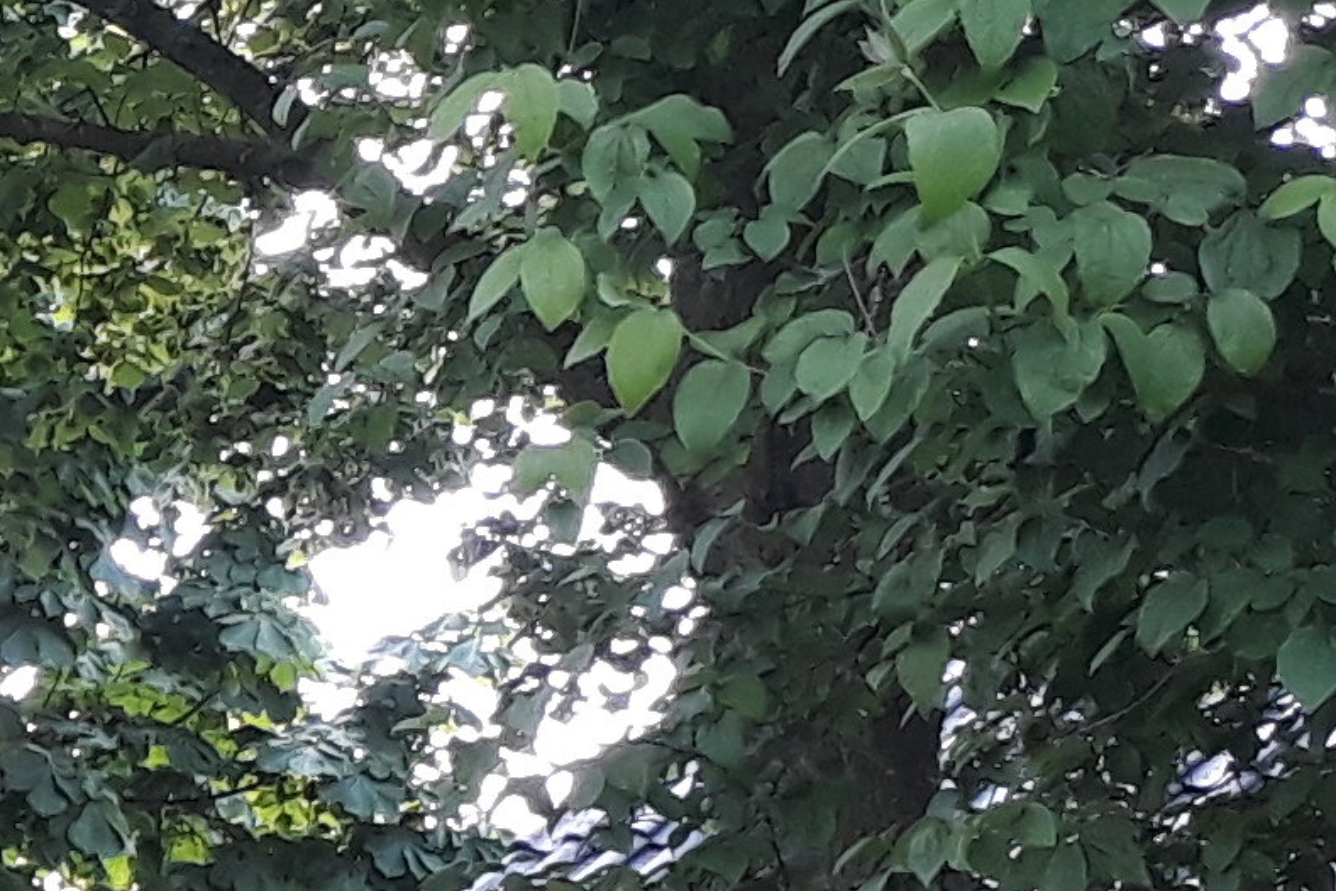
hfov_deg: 11.9
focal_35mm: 147
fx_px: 5455
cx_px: -1631
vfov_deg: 9.3
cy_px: 920
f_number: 1.9
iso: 64
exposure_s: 1/100
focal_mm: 3.6
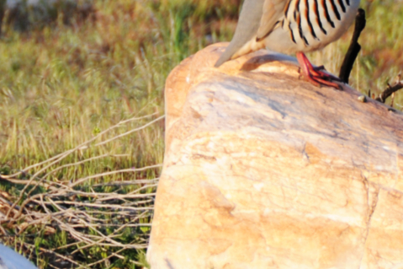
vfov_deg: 2.2
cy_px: 24
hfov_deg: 3.3
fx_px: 7005
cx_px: 386
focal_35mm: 626
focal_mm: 200
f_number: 5.6
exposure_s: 1/400
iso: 320
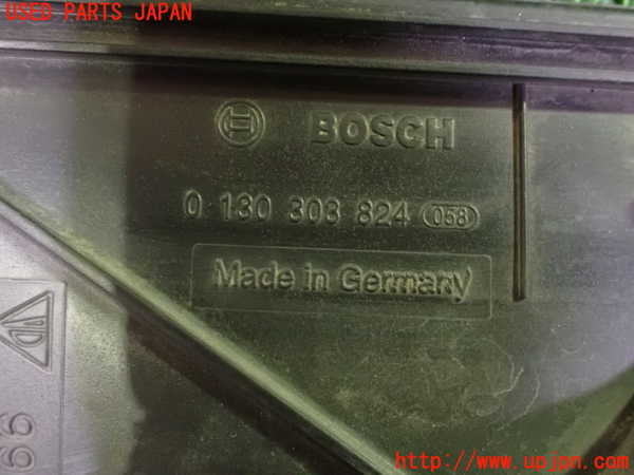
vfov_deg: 37.7
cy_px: 238
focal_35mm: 38
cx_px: 317
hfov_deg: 49.0
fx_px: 696
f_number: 2.7
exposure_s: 1/13
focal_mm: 6.83
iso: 1600
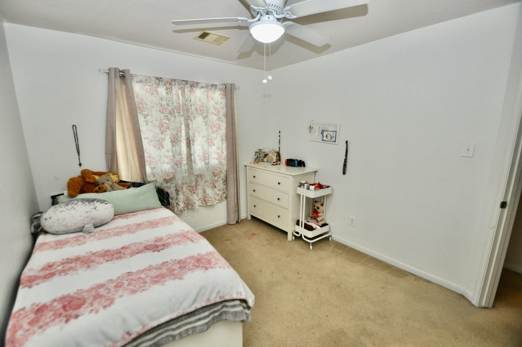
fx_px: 217
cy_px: 174
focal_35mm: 15
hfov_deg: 100.5
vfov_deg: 77.2
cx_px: 261
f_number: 4
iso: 800
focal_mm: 10
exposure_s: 1/60
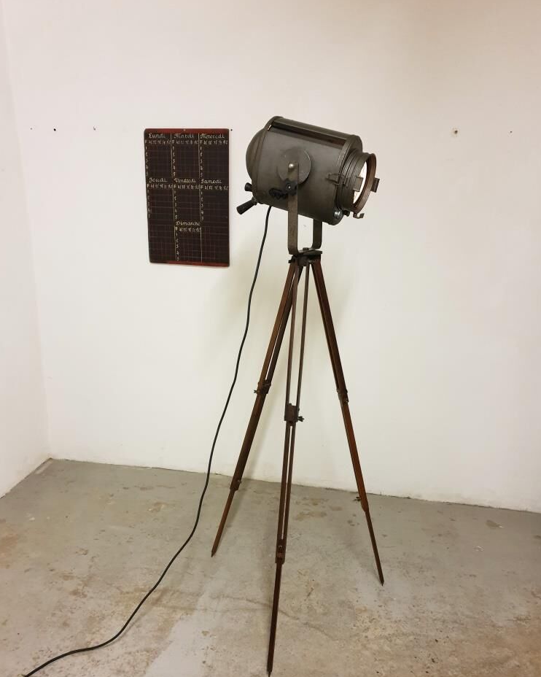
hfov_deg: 51.5
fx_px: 561
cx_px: 274
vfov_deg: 62.1
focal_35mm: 28
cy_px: 371
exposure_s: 1/50
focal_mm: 4.3
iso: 400
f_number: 1.5
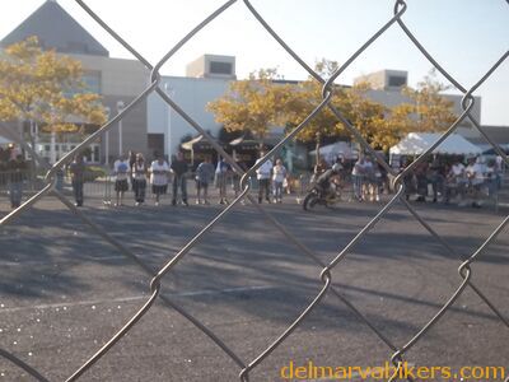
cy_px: 191
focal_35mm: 37
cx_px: 254
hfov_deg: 50.1
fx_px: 544
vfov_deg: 38.7
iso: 80
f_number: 4
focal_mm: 6.6
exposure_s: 1/400
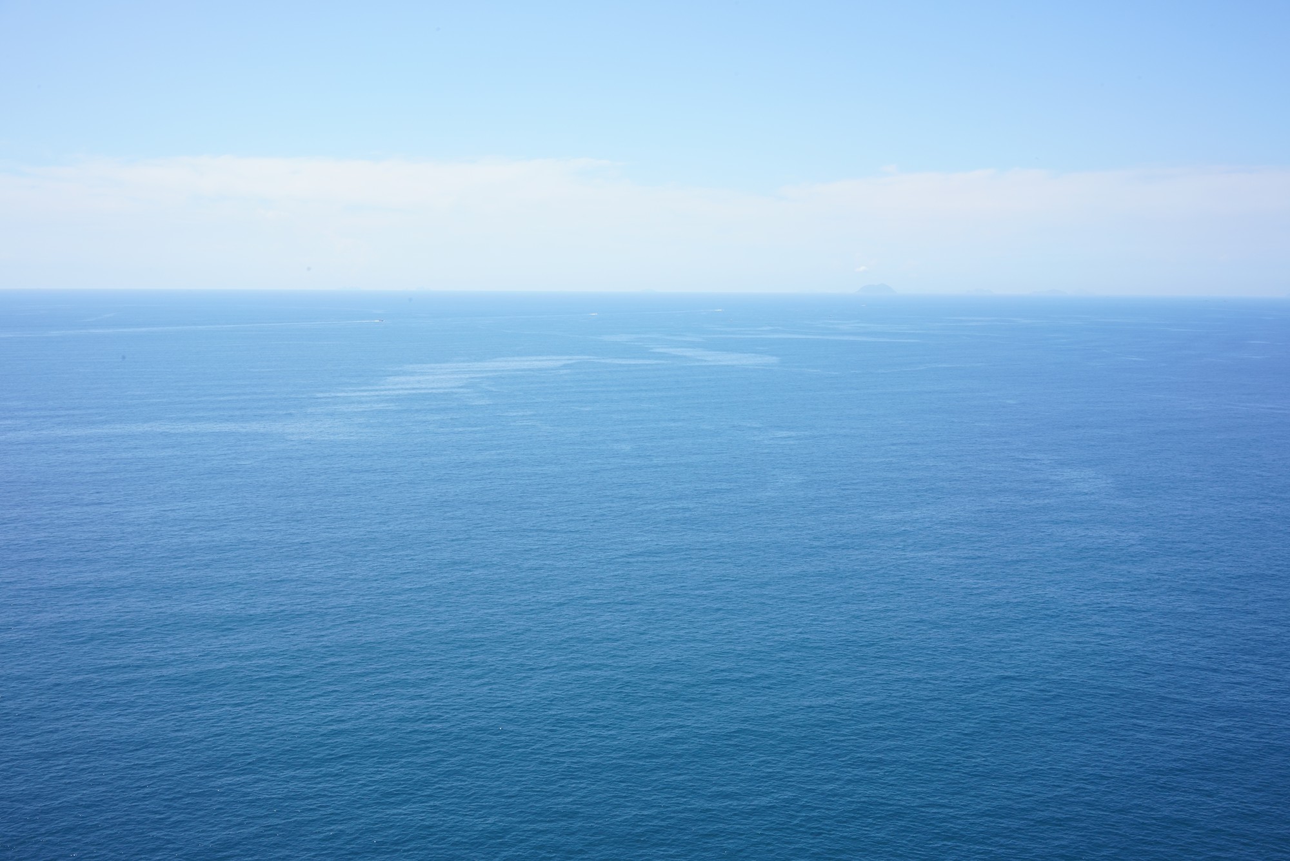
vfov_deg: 37.9
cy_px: 430
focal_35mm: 35
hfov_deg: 54.4
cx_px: 645
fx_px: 1254
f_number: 22
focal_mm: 35
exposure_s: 1/100
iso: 500
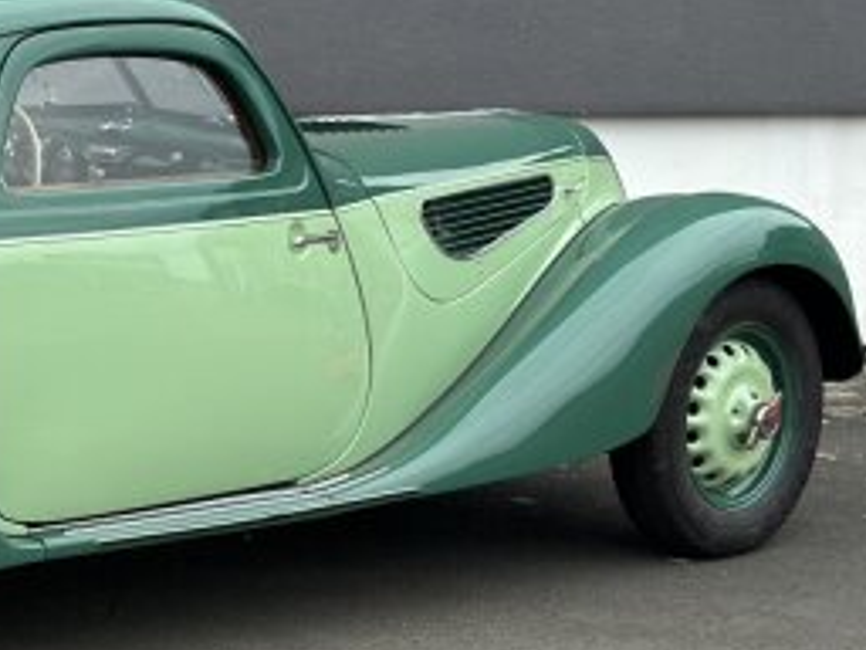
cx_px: -139
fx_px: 3002
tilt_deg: -8.1
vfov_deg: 12.3
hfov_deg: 15.9
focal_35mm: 120
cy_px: 291
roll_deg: +0.4
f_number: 1.78
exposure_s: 1/1357
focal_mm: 6.86
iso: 80
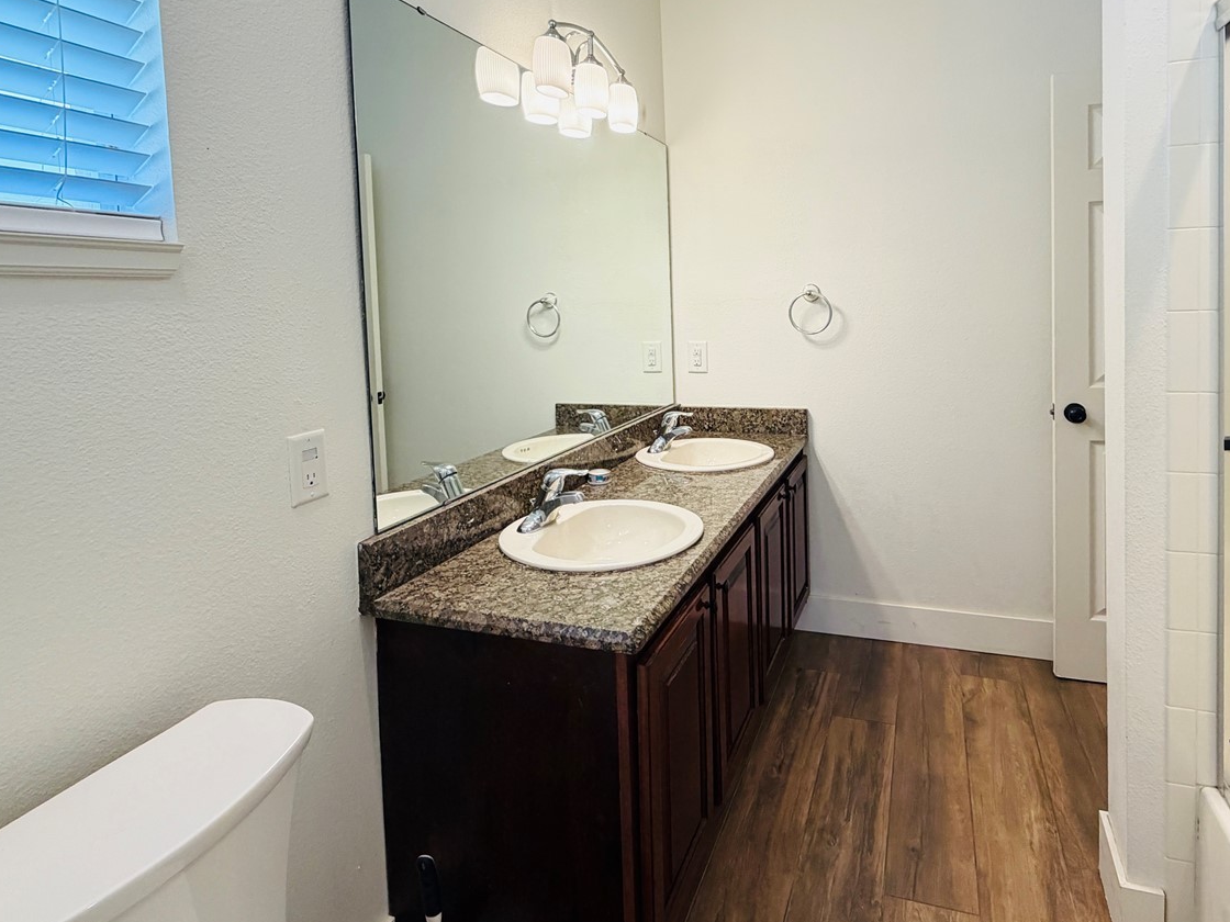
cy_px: 333
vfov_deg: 64.8
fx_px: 711
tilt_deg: -2.9
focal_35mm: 20
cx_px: 706
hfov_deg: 81.2
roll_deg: +2.0
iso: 250
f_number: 2.2
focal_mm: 2.22
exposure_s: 1/120
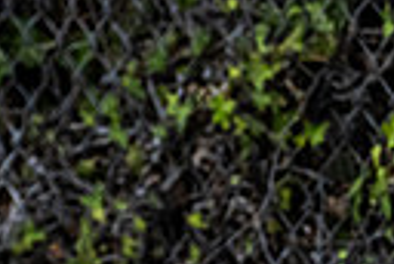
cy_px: -61
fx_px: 10740
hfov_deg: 2.1
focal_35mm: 979
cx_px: -477
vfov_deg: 1.4
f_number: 7.6
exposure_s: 1/1250
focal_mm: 170
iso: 1000
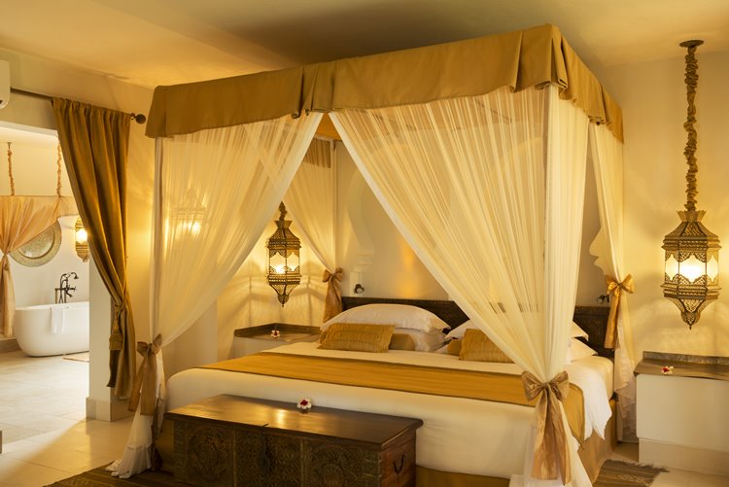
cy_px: 244
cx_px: 364
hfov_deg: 58.7
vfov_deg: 41.2
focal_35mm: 32
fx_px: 648
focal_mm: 32
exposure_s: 3
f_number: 13
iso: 400
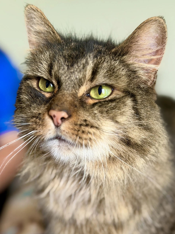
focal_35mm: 48
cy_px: 117
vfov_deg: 39.7
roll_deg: +0.1
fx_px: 324
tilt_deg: -13.3
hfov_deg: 30.3
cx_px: 88
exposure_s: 1/60
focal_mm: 6.76
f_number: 1.78
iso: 100
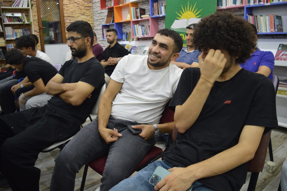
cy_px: 96
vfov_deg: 47.9
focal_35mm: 27
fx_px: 215
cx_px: 144
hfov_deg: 67.4
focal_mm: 18
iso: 800
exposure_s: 1/15
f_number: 3.5
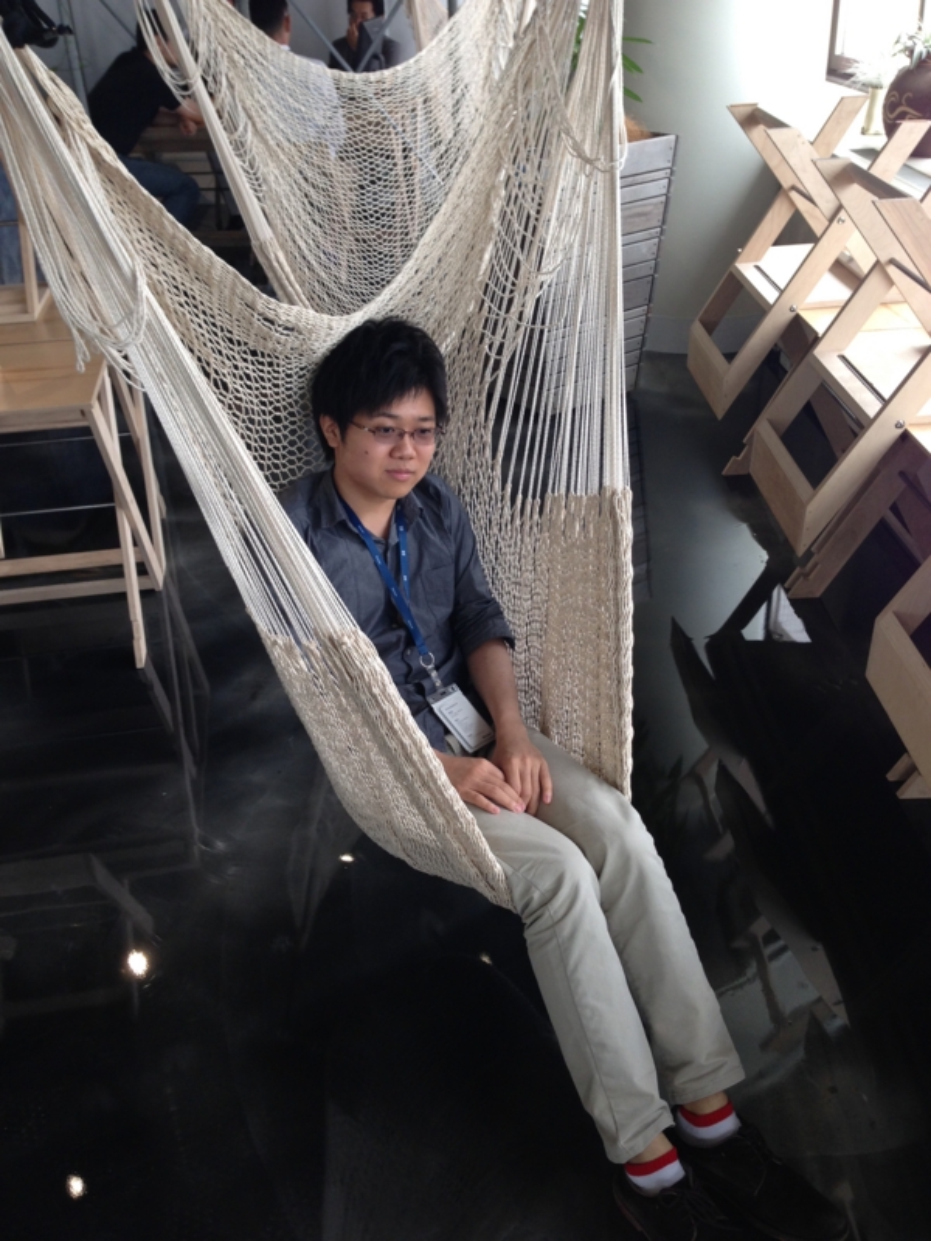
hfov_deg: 42.9
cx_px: 466
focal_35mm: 33
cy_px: 620
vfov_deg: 55.4
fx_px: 1183
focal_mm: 4.12
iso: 64
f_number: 2.4
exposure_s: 1/60
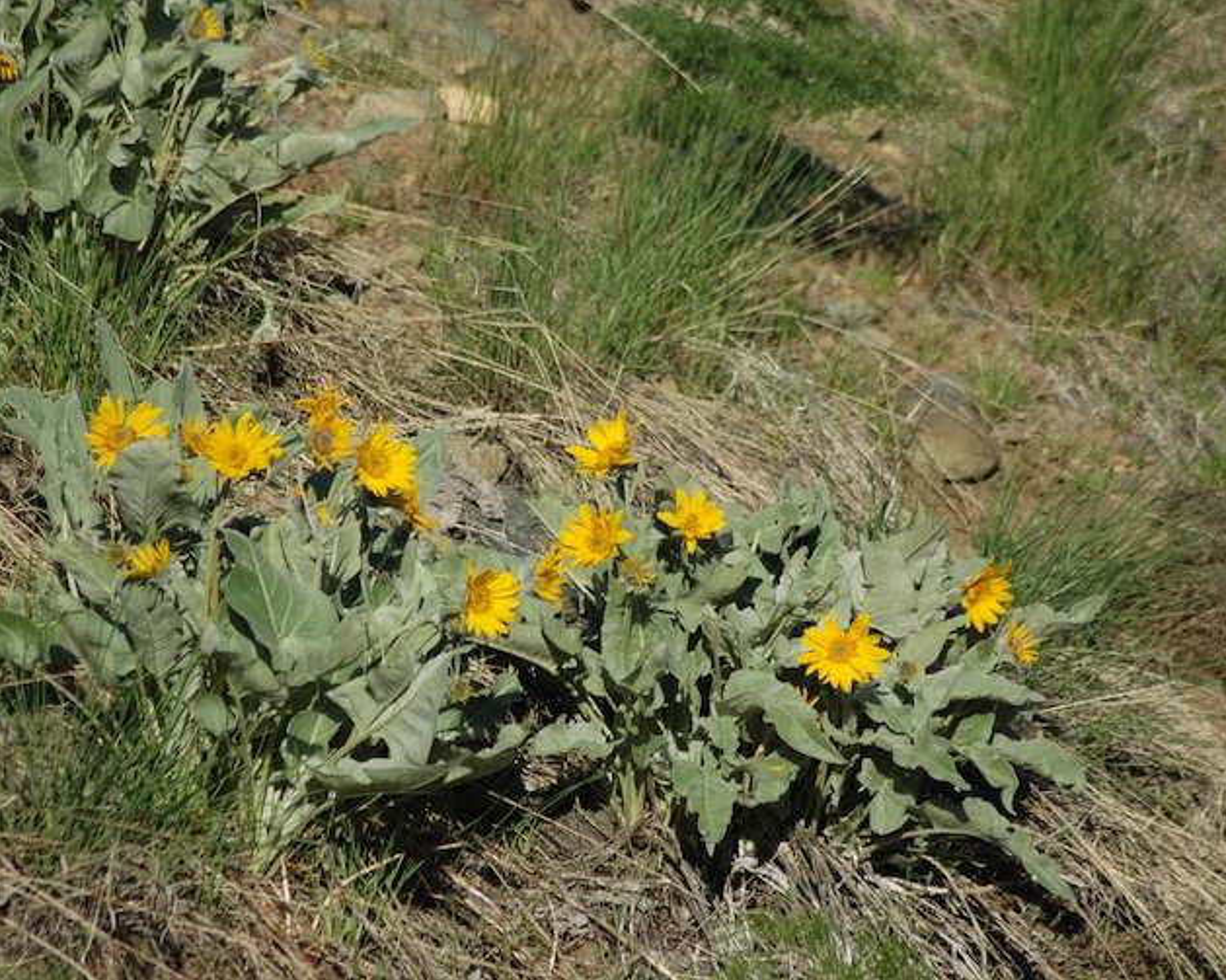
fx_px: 18502
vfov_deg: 3.0
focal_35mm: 510
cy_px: 490
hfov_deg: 3.8
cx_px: 598
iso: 200
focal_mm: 300
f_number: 5.6
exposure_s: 1/800
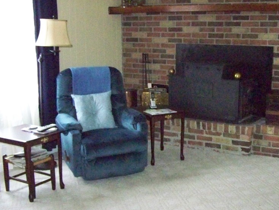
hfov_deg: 36.1
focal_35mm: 53
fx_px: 427
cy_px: 104
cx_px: 158
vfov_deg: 27.5
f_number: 2.8
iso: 1600
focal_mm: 6.3
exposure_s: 1/125
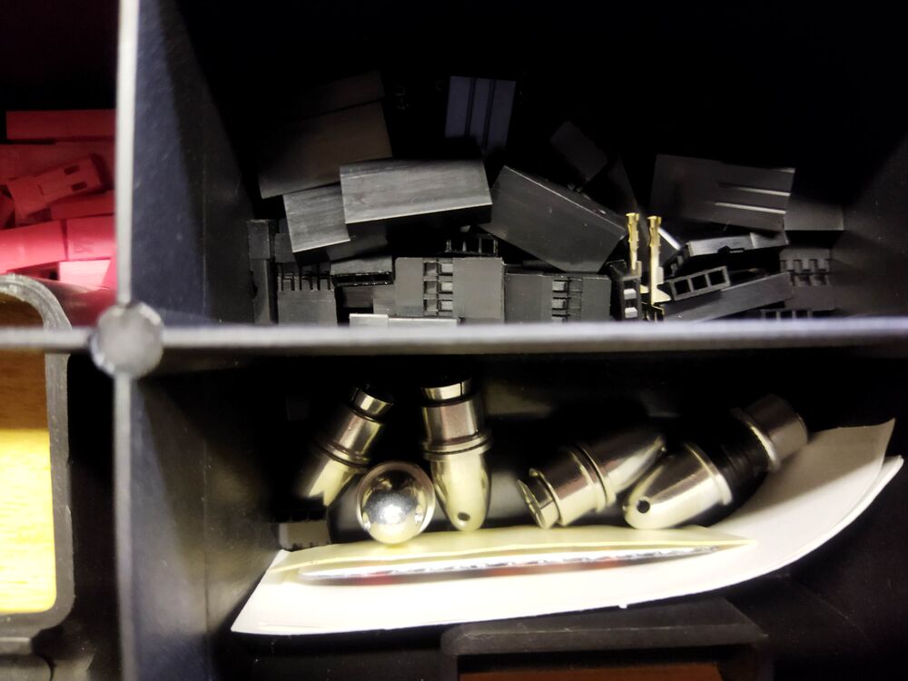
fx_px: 708
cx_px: 454
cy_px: 340
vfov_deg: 51.4
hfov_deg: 65.3
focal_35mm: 27
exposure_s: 1/25
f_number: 1.79
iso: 409
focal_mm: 4.71
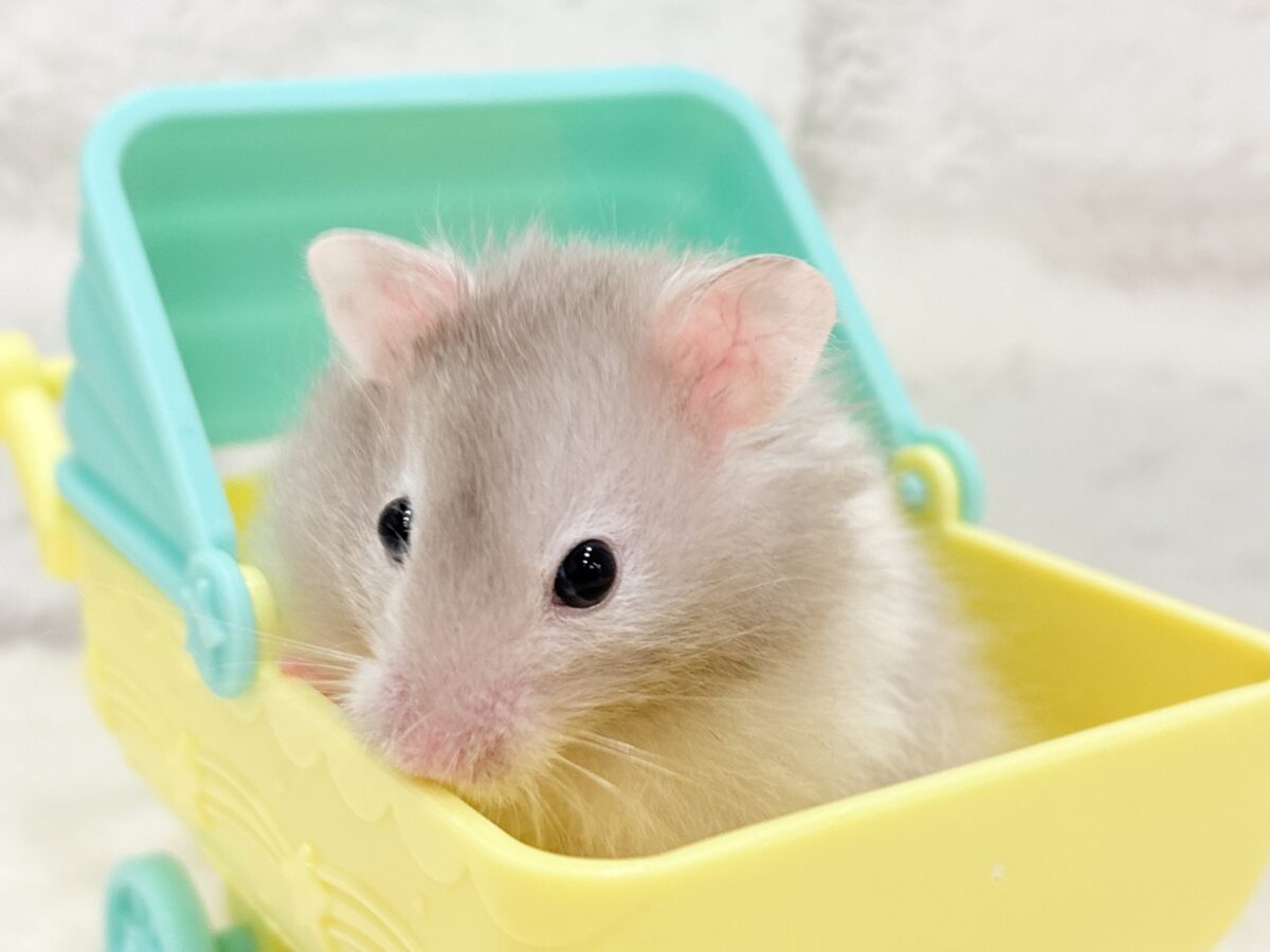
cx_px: 635
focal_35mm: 52
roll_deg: -0.5
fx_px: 1908
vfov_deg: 28.0
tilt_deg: -15.6
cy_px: 476
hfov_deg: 36.8
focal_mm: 5.96
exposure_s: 1/50
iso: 50
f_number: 1.6
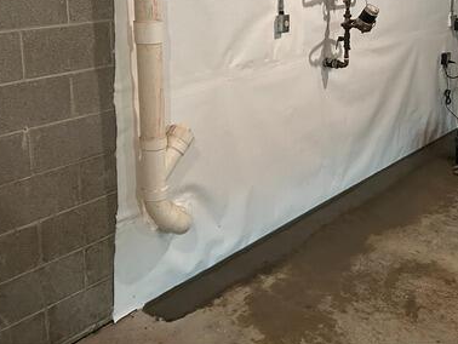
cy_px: 59
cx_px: 273
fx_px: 583
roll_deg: +1.7
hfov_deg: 42.7
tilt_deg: -11.4
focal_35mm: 44
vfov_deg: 31.9
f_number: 1.5
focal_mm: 5.7
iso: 500
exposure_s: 1/60
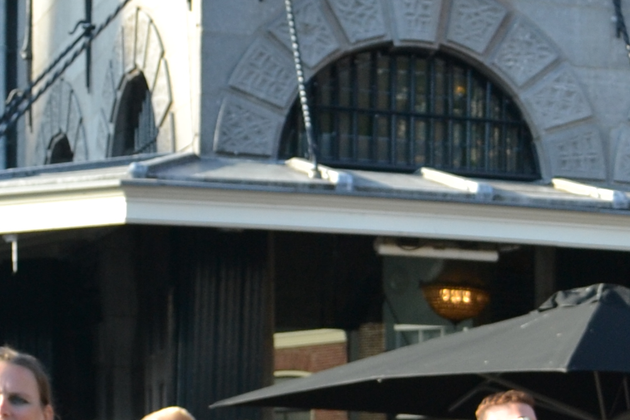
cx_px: 1076
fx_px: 2415
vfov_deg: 9.6
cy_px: 661
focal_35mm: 138
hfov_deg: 13.6
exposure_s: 1/125
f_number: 5.6
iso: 180
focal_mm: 20
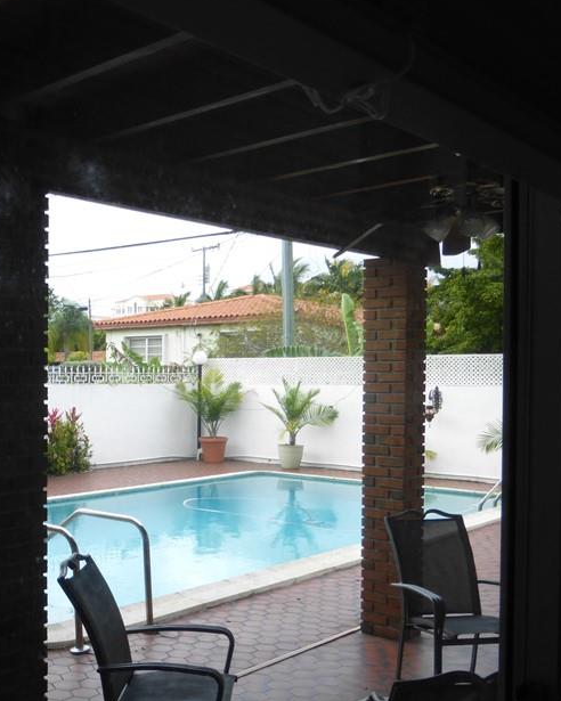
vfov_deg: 46.7
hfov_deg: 35.9
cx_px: 56
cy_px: 393
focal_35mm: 39
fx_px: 809
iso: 100
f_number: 4
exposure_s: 1/160
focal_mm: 4.3
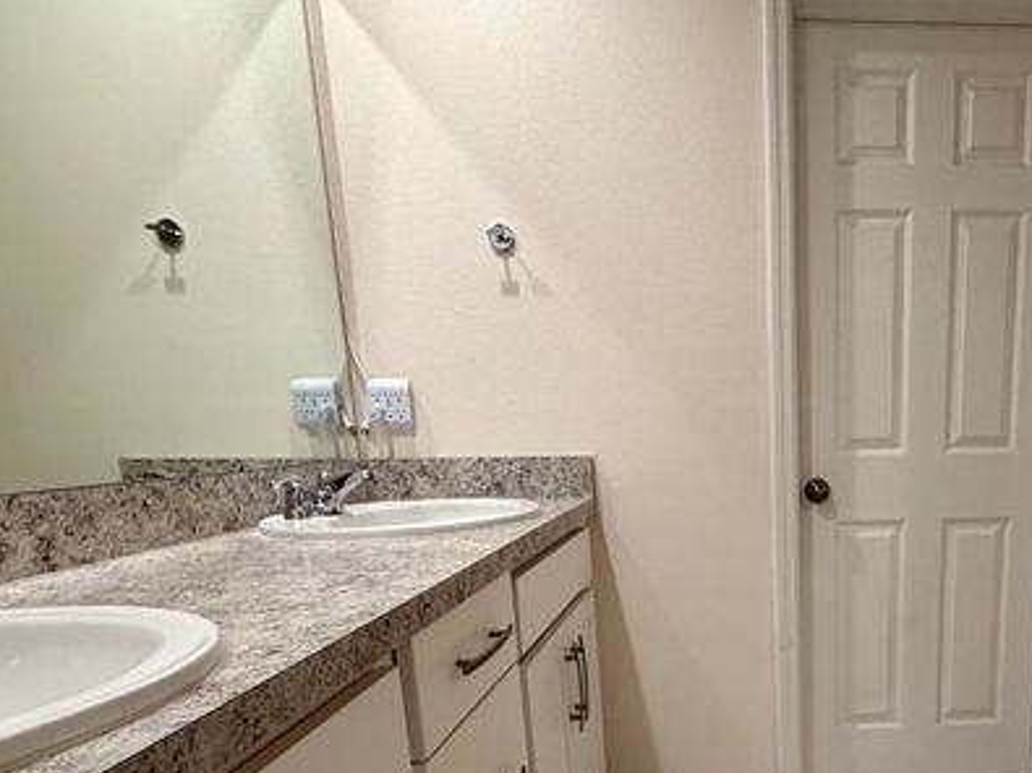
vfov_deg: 52.4
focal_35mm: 25
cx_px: 790
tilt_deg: -11.5
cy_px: 580
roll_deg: +1.2
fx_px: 745
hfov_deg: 64.7
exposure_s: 1/120
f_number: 2.2
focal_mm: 2.22
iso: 250
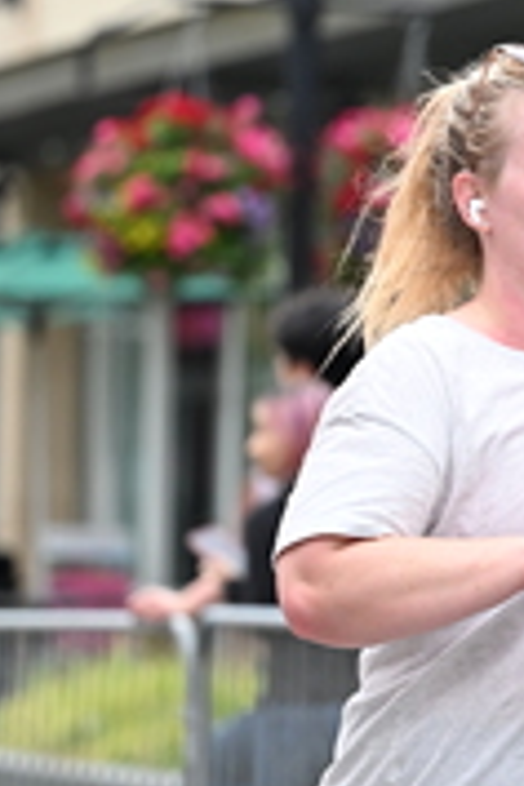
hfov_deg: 4.4
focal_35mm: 310
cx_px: 619
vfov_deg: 6.6
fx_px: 6768
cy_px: 333
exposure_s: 1/2000
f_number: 2.8
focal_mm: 100
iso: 640
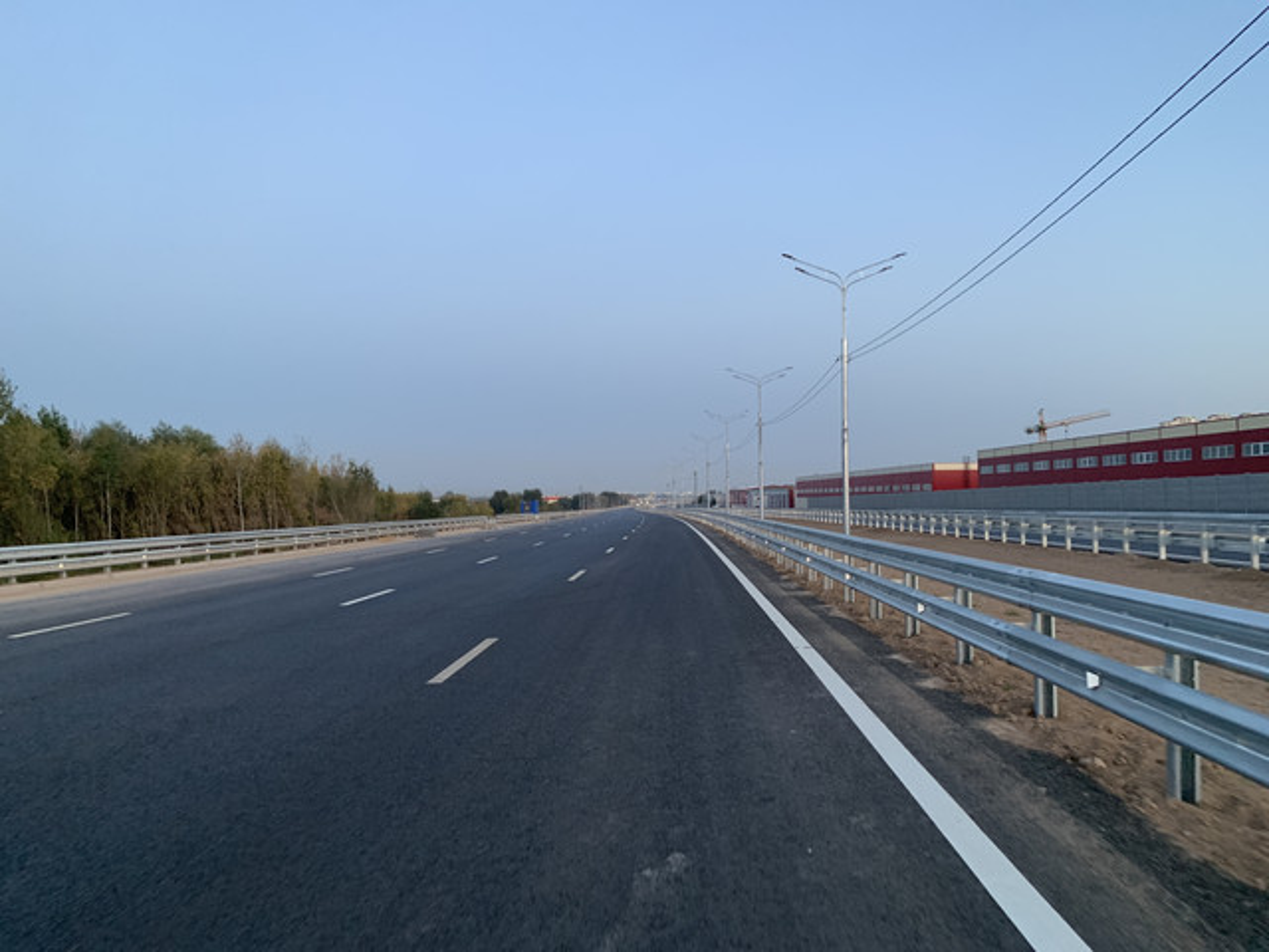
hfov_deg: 67.3
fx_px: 953
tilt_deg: +1.7
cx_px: 634
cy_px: 476
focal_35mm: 26
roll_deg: -0.4
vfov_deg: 53.1
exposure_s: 1/60
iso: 160
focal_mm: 4.25
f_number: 1.8
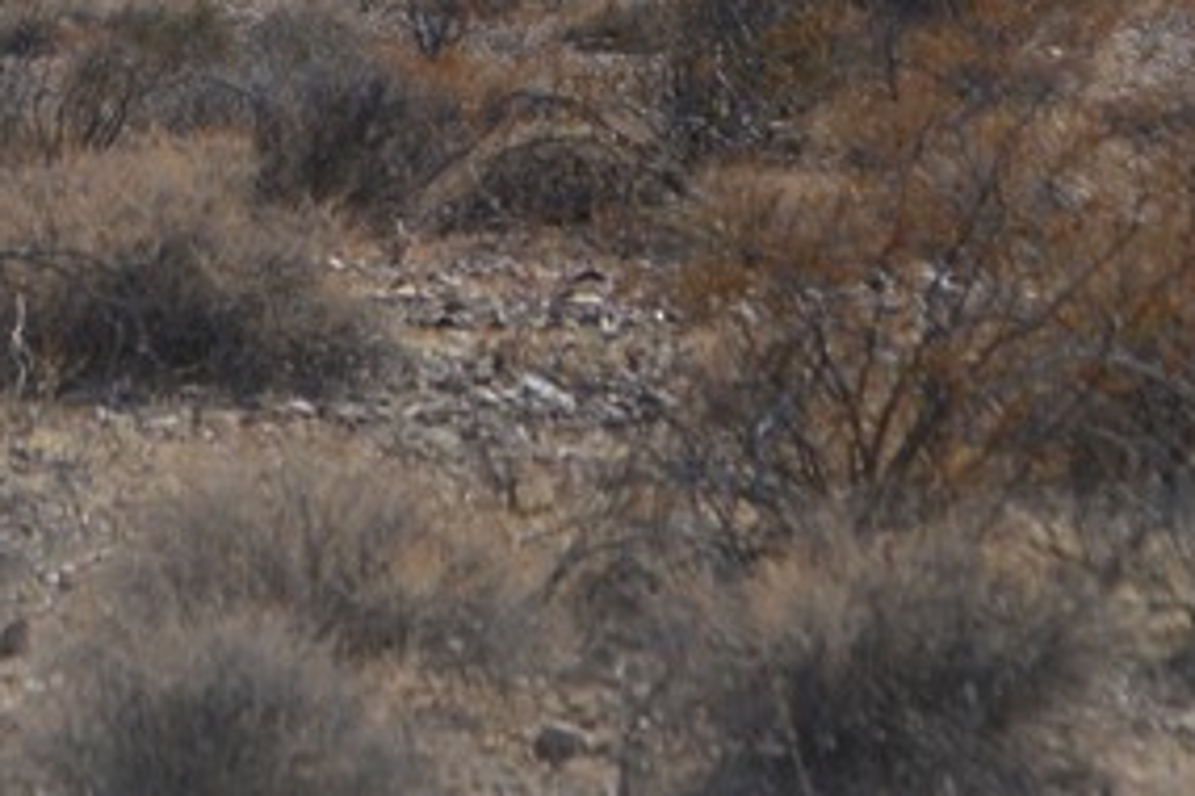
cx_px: 553
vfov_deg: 4.4
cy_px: -235
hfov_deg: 6.6
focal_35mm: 314
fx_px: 10419
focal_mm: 55
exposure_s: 1/2000
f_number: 8
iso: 400
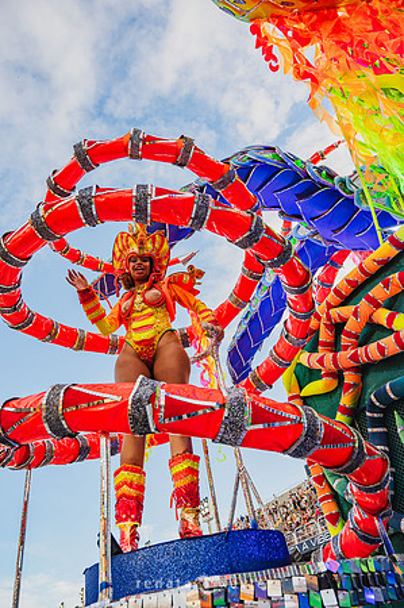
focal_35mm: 24
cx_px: 202
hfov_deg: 53.0
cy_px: 304
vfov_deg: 73.8
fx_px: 405
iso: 640
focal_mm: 24
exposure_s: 1/1600
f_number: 5.6
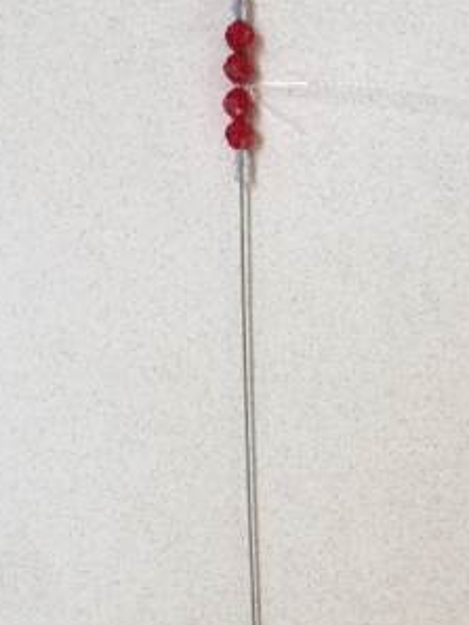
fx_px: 1408
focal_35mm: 78
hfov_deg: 18.8
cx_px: 347
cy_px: 503
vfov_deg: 24.6
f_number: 2.2
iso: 25
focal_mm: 4.15
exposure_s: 1/120
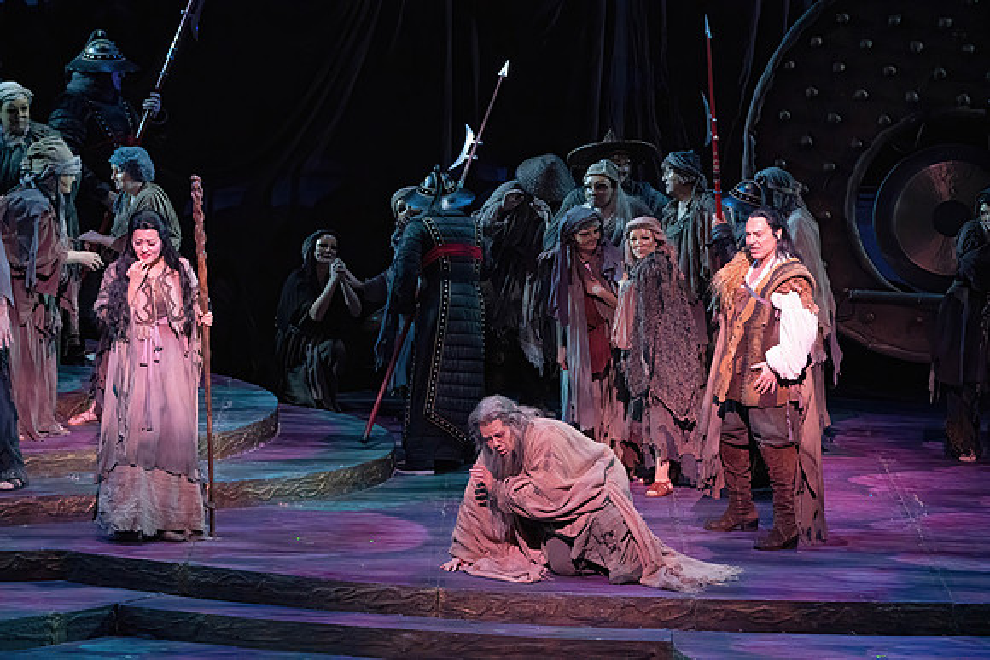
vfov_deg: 7.4
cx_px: 495
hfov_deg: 11.1
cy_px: 330
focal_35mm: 186
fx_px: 5116
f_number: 9
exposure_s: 1/320
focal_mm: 186
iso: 20000
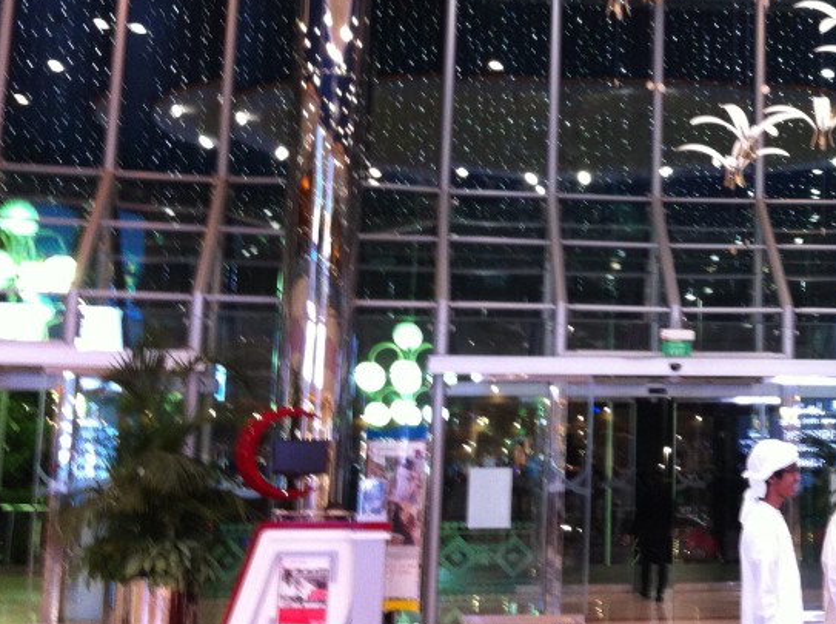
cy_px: 210
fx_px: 1591
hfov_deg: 28.1
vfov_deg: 22.1
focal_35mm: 66
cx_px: 785
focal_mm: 3.85
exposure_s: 1/15
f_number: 2.8
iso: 160
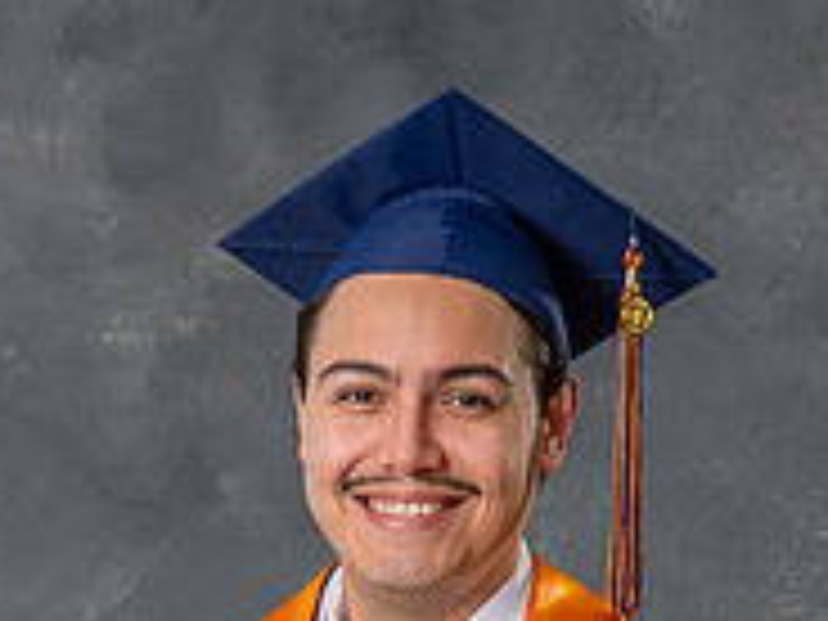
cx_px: 360
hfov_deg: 10.3
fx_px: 4593
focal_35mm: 192
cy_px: 953
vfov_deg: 7.6
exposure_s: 1/200
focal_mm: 43
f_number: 3.5
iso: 200
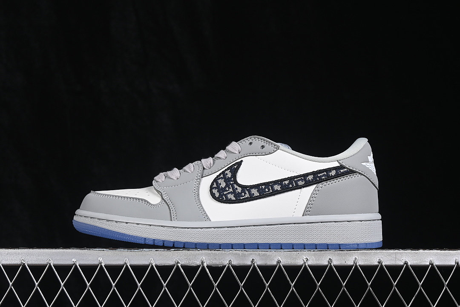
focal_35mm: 75
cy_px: 154
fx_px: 958
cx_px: 230
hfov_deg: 27.0
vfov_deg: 18.2
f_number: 8
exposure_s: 1/80
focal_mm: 50
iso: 160
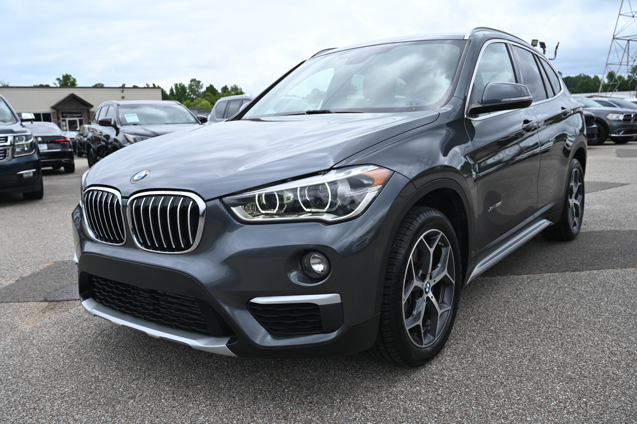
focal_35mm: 31
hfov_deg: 60.3
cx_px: 318
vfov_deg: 42.3
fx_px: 548
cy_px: 212
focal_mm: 31
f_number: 6.3
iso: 100
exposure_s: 1/320
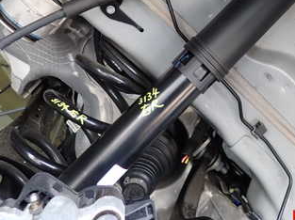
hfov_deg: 38.6
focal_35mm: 48
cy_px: 20
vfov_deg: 28.9
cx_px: 222
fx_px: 409
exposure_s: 1/50
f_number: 2
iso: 200
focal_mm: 4.5
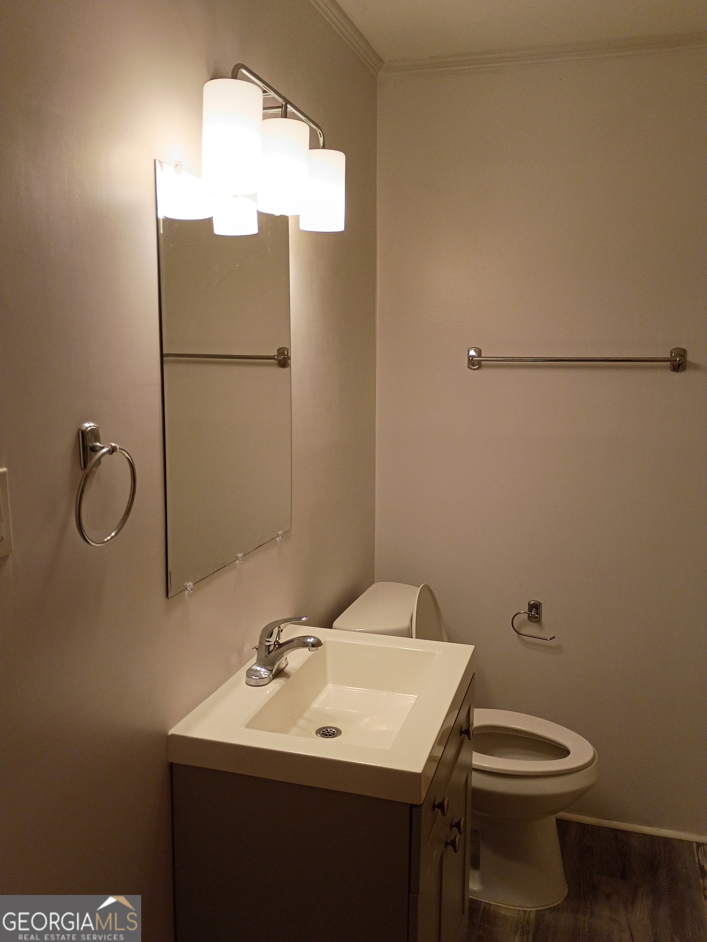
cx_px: 354
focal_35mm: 29
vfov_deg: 61.7
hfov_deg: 48.2
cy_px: 471
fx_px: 790
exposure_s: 1/60
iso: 137
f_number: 1.8
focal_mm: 4.27
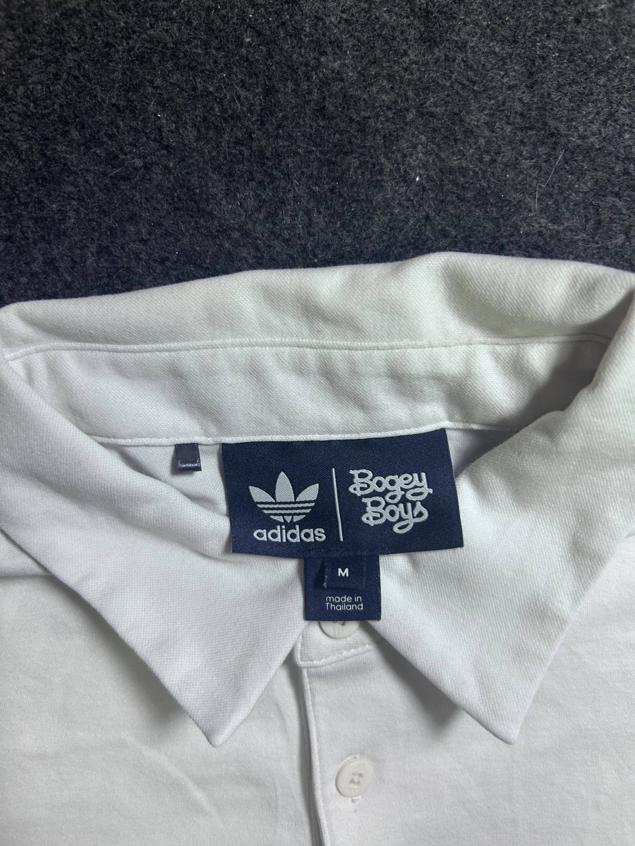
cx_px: 318
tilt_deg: -63.8
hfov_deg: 53.1
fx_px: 636
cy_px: 423
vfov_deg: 67.3
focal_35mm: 26
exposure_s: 1/100
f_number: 1.5
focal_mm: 5.7
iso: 100
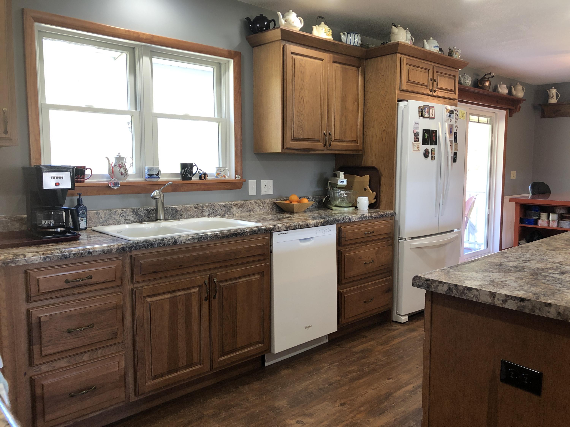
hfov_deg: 63.4
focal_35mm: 28
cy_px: 214
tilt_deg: -5.5
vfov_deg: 49.7
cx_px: 285
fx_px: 461
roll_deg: -0.3
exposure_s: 1/24
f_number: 1.8
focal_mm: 3.99
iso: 40
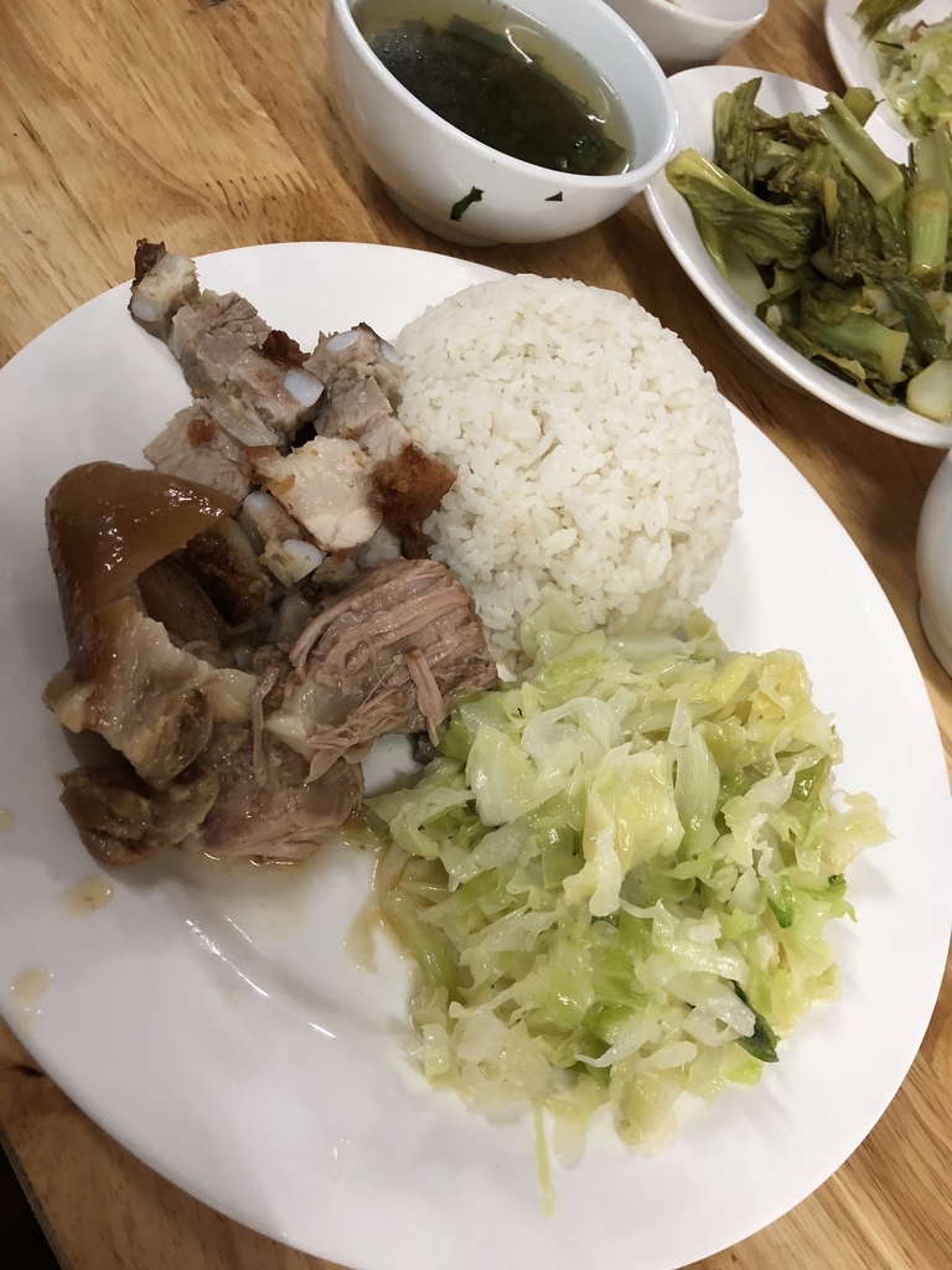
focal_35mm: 28
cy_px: 635
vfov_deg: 63.4
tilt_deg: -51.9
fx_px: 1027
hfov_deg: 49.7
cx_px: 476
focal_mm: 4
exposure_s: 1/17
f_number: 1.8
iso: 80
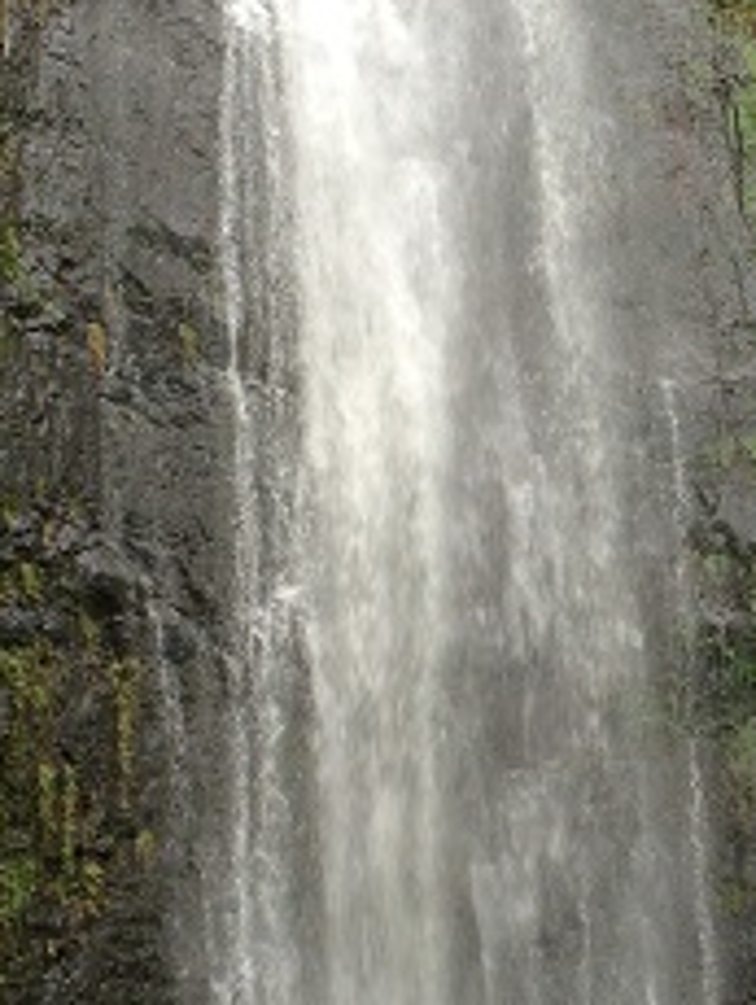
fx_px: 2471
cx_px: 695
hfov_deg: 17.1
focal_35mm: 85
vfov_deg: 23.0
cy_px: 579
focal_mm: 4.12
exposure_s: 1/120
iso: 64
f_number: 2.2
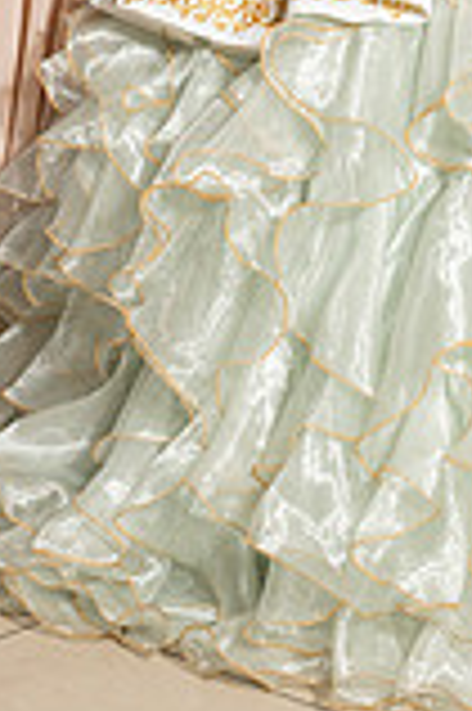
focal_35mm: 171
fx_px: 3370
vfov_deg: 11.6
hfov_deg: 8.0
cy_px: -274
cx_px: 468
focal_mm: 40
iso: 200
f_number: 6.3
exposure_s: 1/200
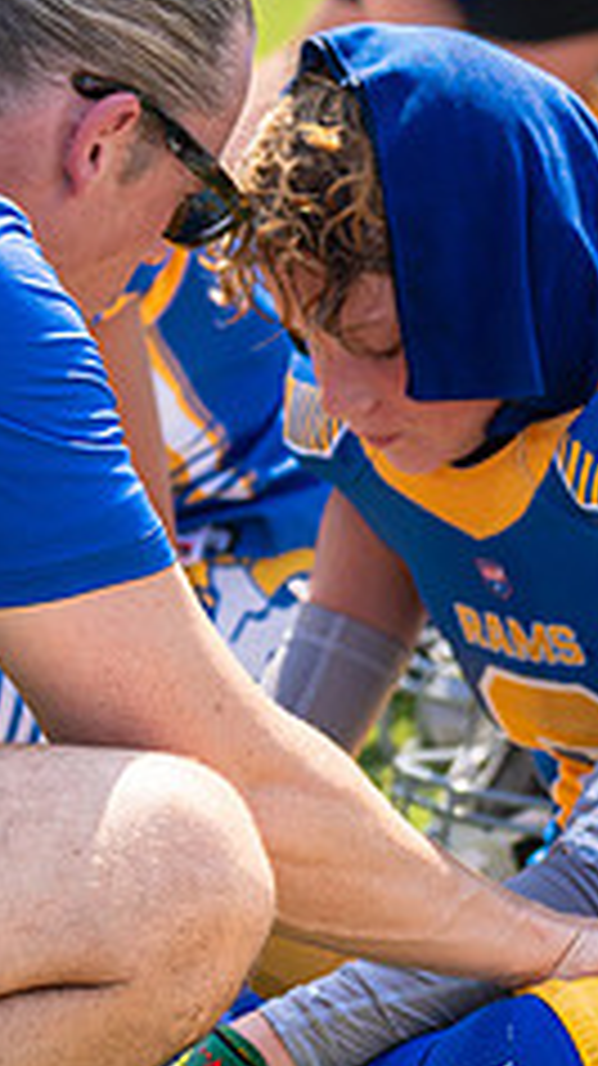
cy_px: 511
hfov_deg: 4.8
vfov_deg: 8.5
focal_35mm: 254
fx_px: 7173
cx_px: 116
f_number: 2.8
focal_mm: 70
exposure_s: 1/1000
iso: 100
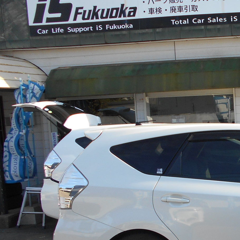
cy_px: 168
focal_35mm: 57
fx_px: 447
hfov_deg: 26.6
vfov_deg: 29.7
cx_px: 290
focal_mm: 4.6
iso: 80
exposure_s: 1/400
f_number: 3.2
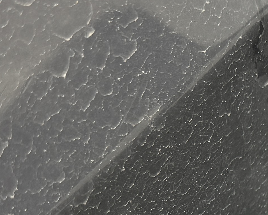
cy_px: 234
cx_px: 242
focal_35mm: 140
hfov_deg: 13.6
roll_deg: +27.4
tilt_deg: -35.1
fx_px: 1111
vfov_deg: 10.9
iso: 80
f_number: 1.78
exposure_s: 1/349
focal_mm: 6.76
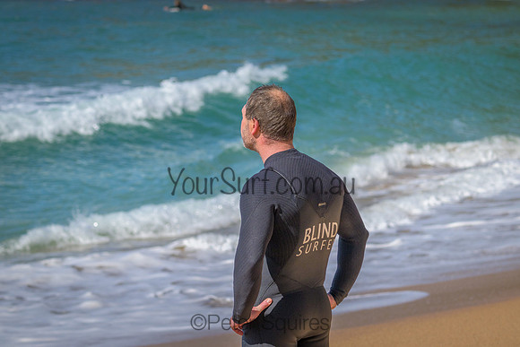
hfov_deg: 10.3
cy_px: 174
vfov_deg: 6.9
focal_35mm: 200
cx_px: 260
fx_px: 2889
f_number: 9
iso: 1250
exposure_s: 1/1600
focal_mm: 200
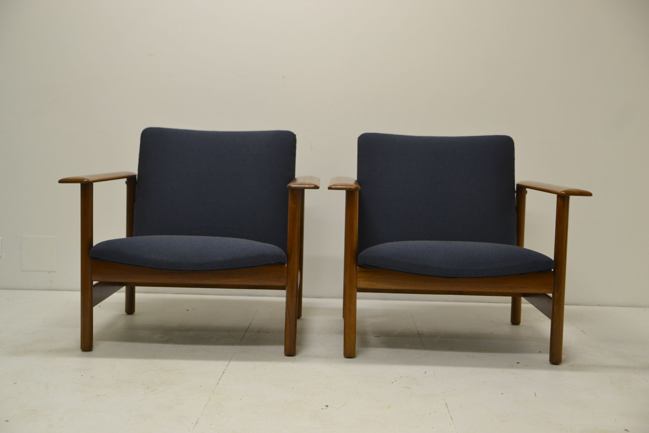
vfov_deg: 28.1
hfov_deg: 41.1
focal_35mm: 48
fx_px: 865
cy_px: 216
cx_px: 324
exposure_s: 1/30
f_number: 4.2
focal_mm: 32
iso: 400
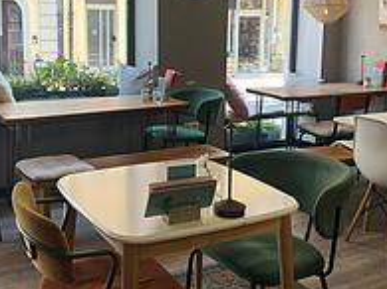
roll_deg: -0.5
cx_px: 171
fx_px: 525
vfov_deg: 30.6
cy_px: 91
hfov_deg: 40.4
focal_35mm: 47
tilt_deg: -8.4
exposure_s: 1/100
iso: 40
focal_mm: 5.1
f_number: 1.6
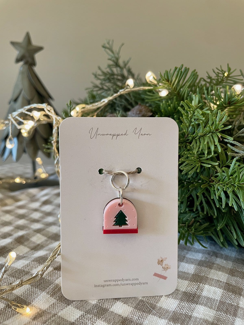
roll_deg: +0.8
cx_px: 122
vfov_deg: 67.3
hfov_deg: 53.1
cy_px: 162
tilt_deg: -9.9
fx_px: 244
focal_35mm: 26
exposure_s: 1/60
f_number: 1.6
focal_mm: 4.2
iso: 125
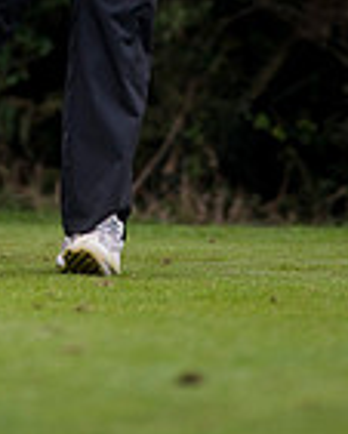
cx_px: -49
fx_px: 11523
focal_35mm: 896
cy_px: -246
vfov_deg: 2.2
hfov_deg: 1.7
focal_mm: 300
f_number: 5
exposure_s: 1/1600
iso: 800
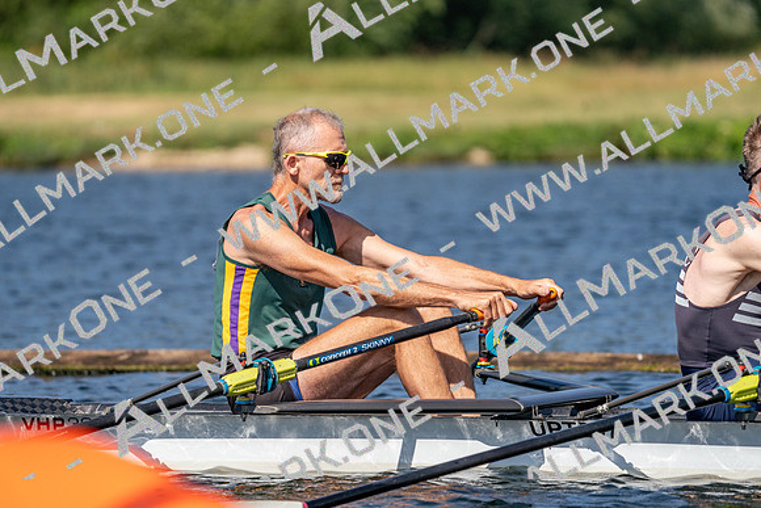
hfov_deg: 5.8
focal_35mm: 353
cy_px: 254
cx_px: 380
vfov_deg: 3.9
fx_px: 7463
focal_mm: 353
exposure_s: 1/2000
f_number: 6.3
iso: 200
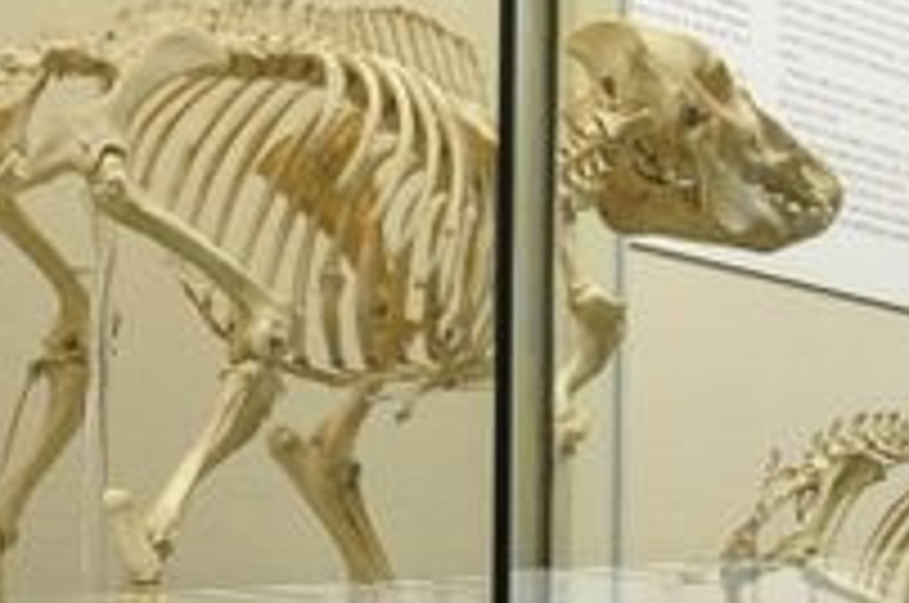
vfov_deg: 8.1
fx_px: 4210
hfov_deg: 11.9
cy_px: 770
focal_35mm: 167
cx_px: 1260
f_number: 6.3
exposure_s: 1/20
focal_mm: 22
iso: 400
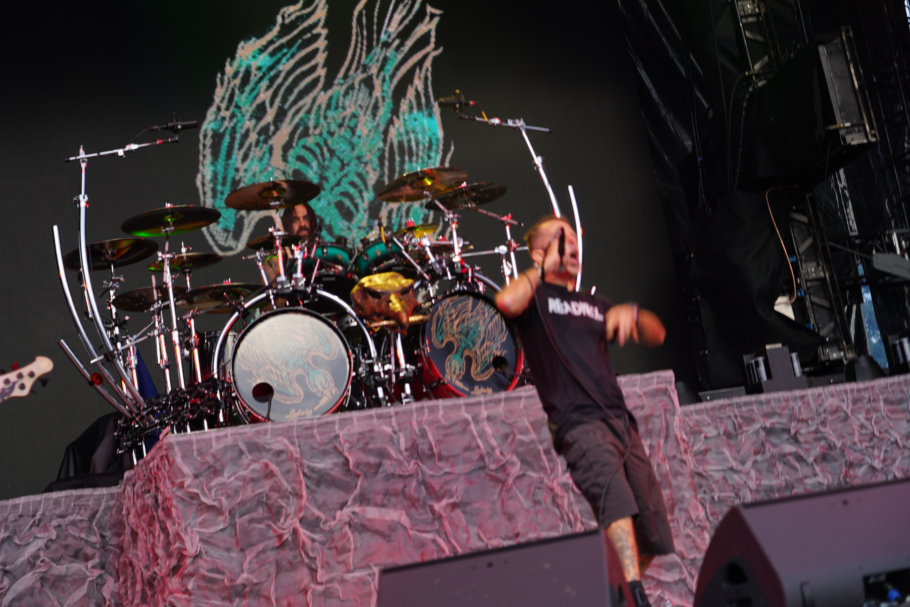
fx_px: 1693
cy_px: 304
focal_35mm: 67
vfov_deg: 20.3
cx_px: 455
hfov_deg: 30.1
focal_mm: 67
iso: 160
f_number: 4
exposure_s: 1/80
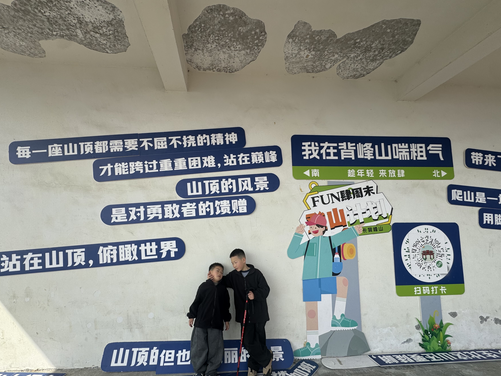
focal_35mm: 16
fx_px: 232
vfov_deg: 77.7
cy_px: 213
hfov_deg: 94.4
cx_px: 237
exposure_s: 1/956
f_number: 2.2
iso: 50
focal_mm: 2.22
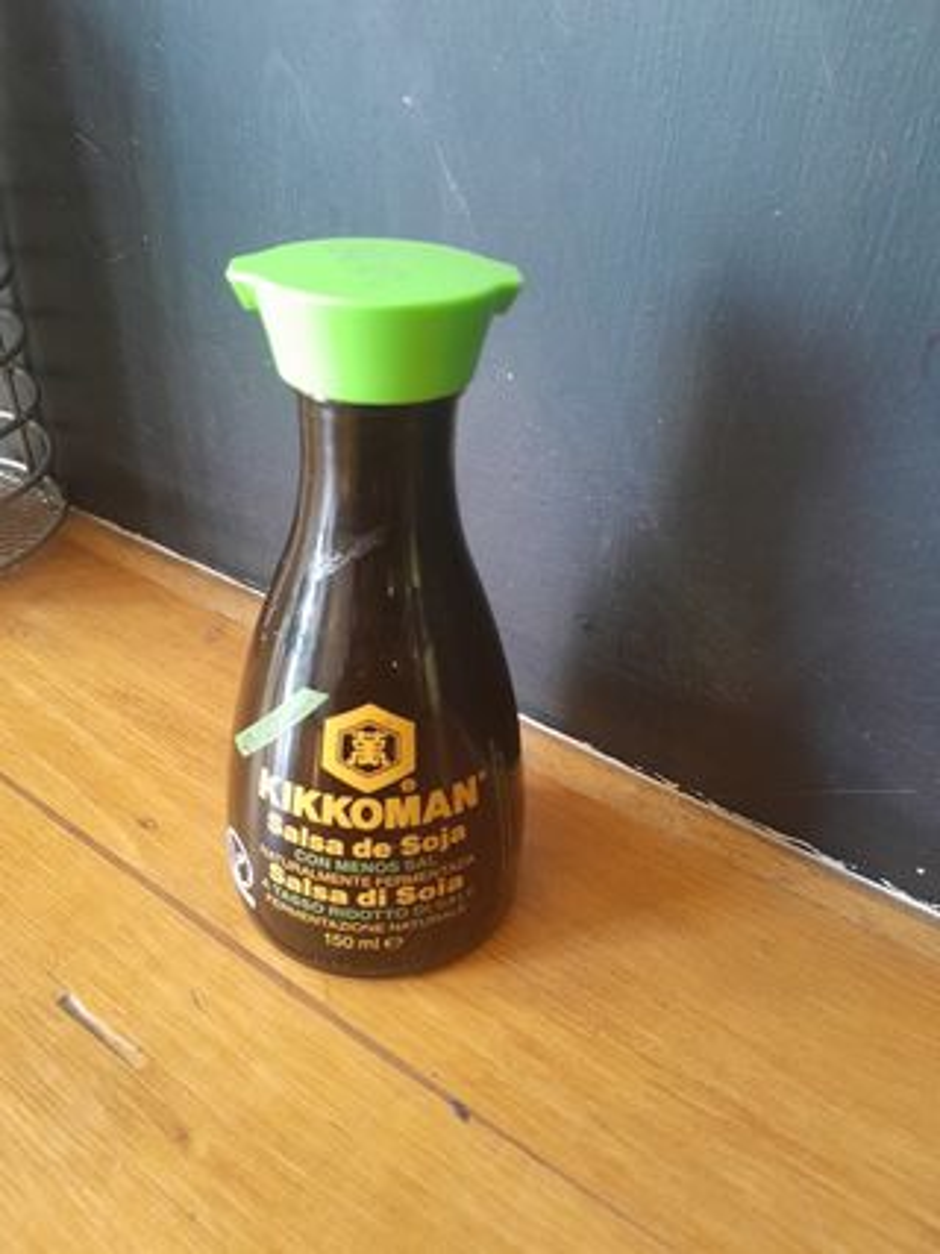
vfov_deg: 67.3
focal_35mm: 26
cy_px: 627
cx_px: 470
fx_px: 942
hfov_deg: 53.0
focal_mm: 3.98
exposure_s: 1/25
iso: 400
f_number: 1.8
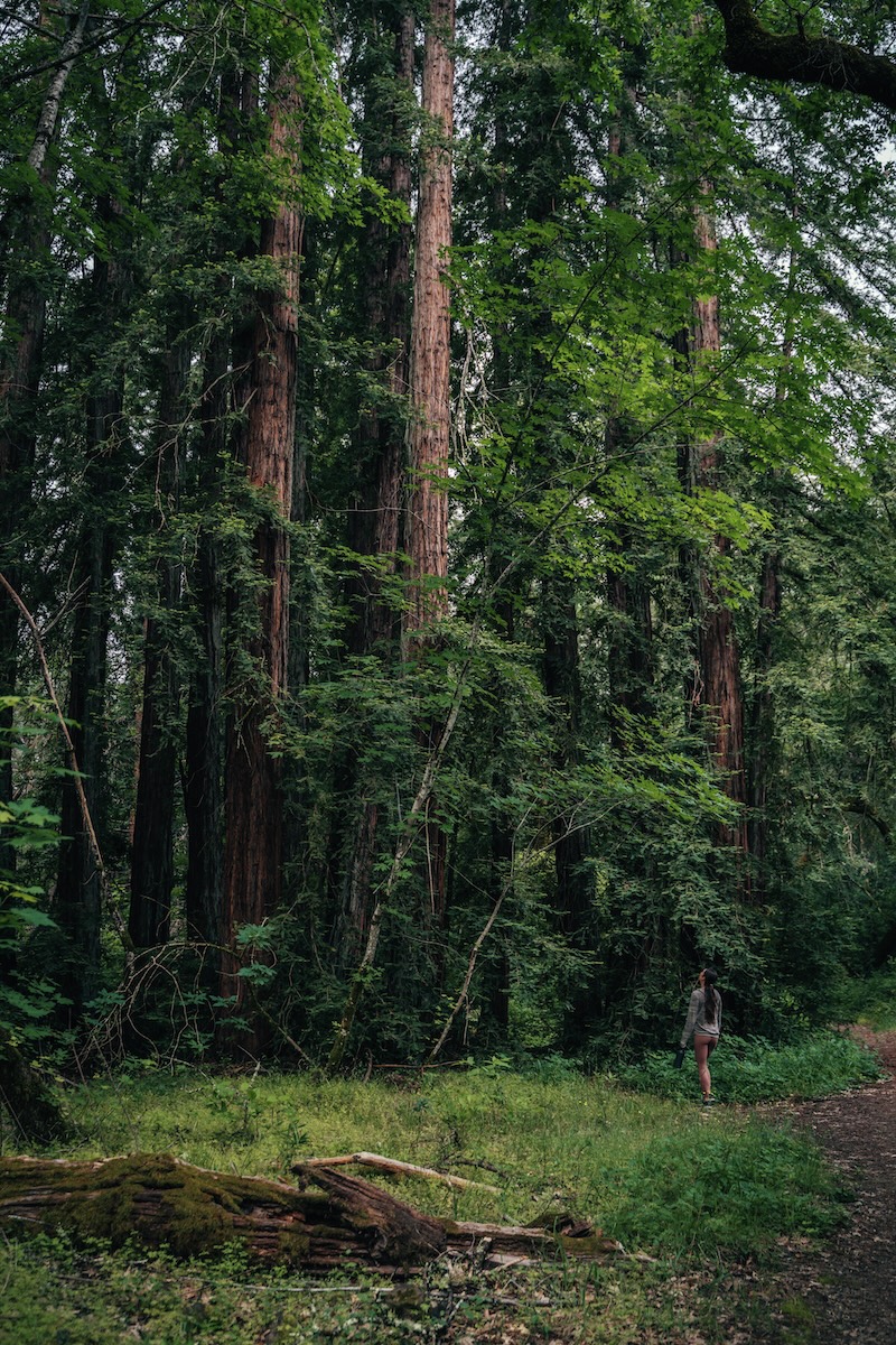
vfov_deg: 55.8
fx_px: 1269
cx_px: 448
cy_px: 672
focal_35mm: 34
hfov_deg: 38.9
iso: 400
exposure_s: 1/640
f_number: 2.8
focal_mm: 34
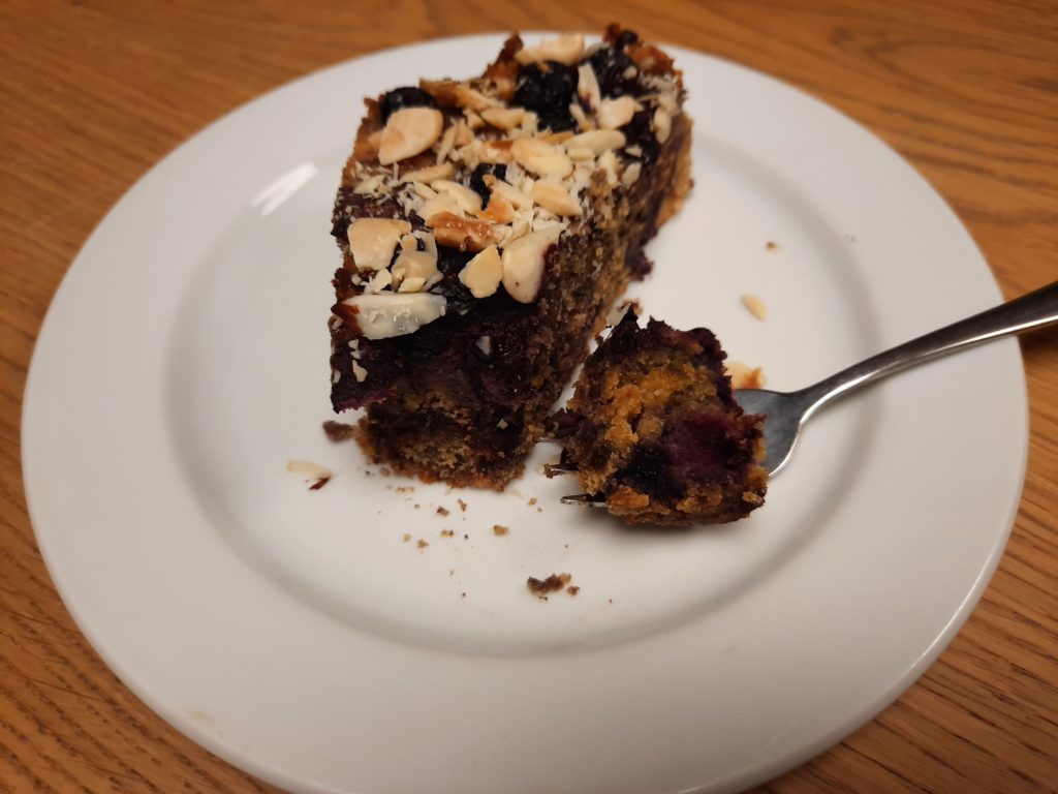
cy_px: 397
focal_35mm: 25
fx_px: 764
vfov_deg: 54.9
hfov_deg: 69.4
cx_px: 529
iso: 50
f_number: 2
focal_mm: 4.6
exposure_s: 1/50
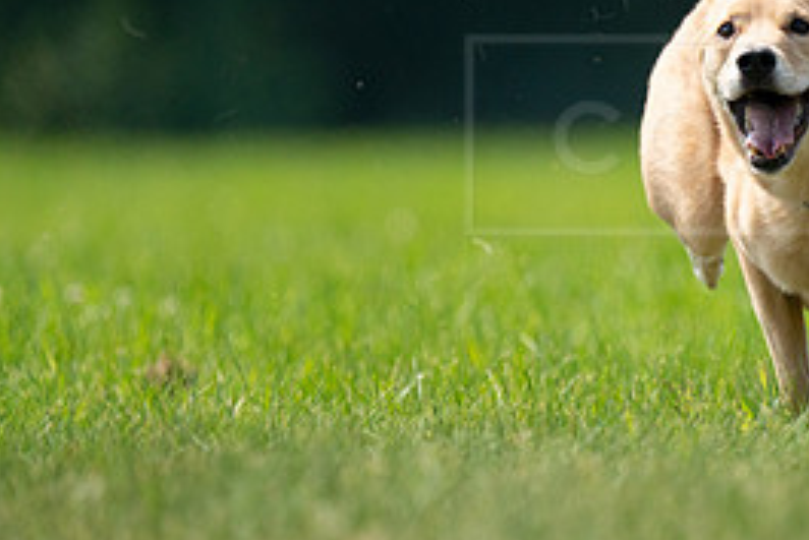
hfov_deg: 1.6
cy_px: 188
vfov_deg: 1.0
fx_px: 29543
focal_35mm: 1314
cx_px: 757
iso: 1600
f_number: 6.3
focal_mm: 600
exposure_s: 1/4000
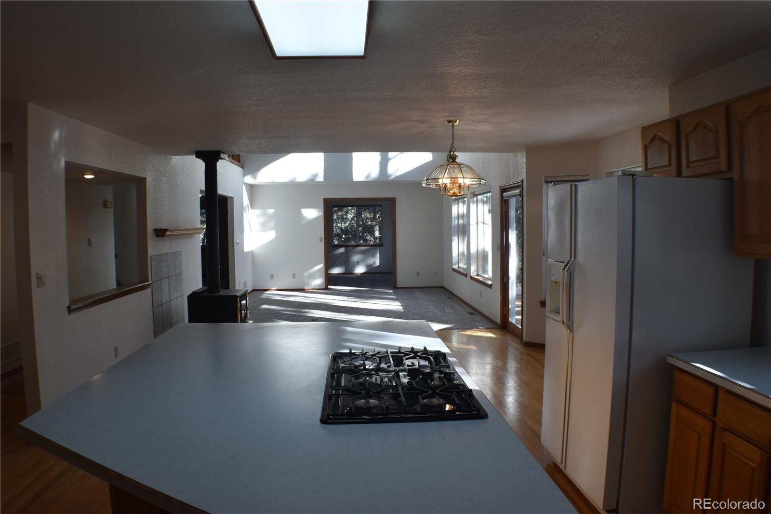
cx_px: 386
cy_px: 257
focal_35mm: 36
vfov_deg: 36.9
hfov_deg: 53.1
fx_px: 771
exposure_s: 1/160
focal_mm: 24
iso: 400
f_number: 6.3
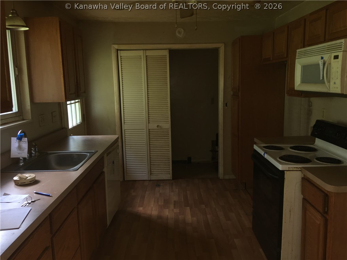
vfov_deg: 48.2
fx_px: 291
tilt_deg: -7.1
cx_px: 174
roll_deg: +1.1
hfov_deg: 61.7
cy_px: 130
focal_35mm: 29
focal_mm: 4.15
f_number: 2.2
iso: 32
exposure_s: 1/20
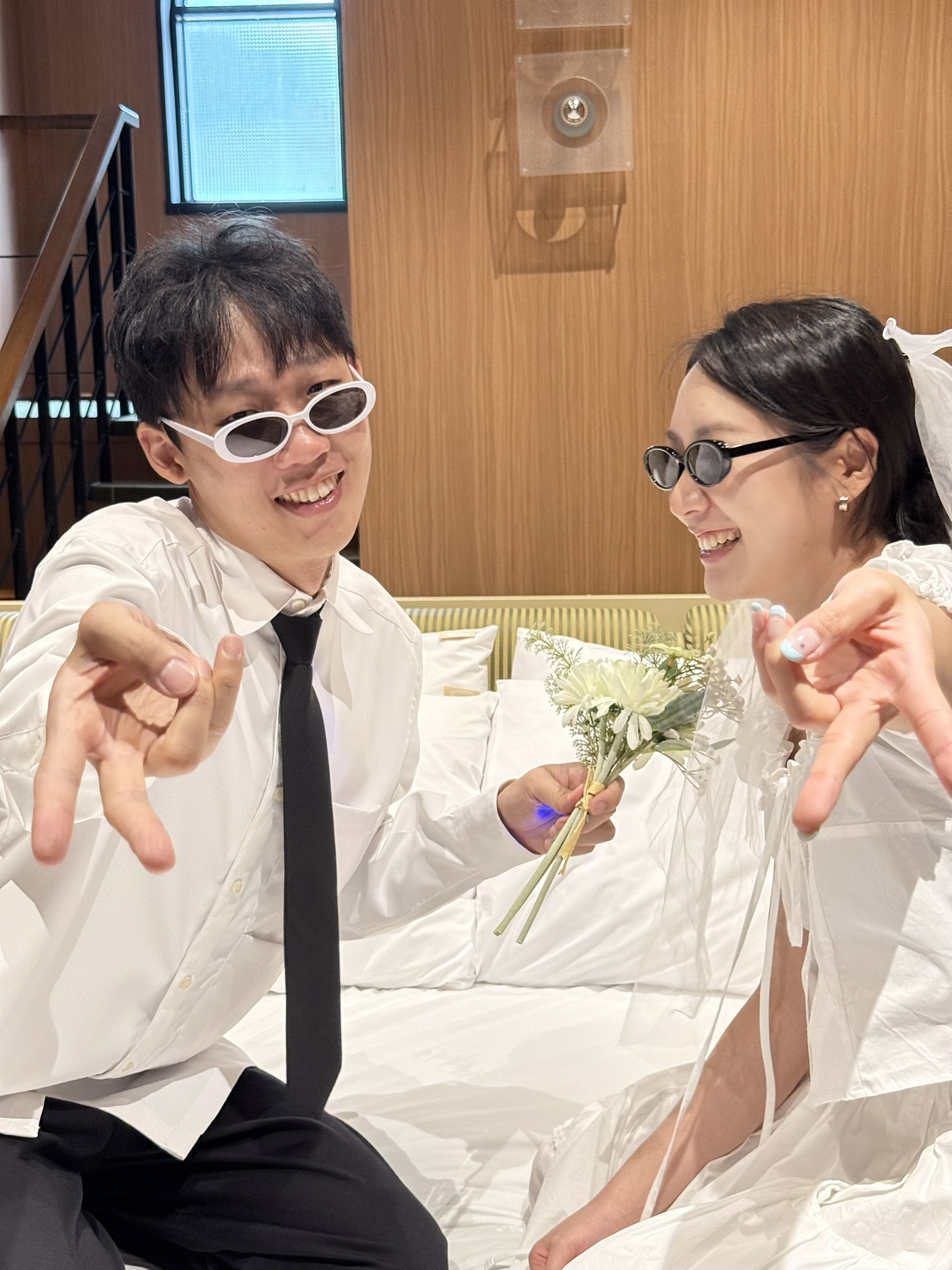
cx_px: 476
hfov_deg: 30.3
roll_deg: +0.6
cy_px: 635
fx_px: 1760
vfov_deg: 39.7
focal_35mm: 48
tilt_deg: -9.1
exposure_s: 1/40
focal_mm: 6.76
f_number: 1.78
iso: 500
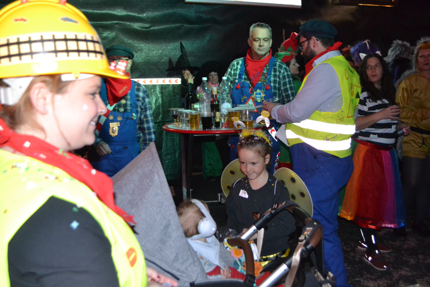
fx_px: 466
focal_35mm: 39
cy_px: 144
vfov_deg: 34.2
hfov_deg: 49.6
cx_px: 215
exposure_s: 1/60
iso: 3200
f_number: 4.2
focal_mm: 26
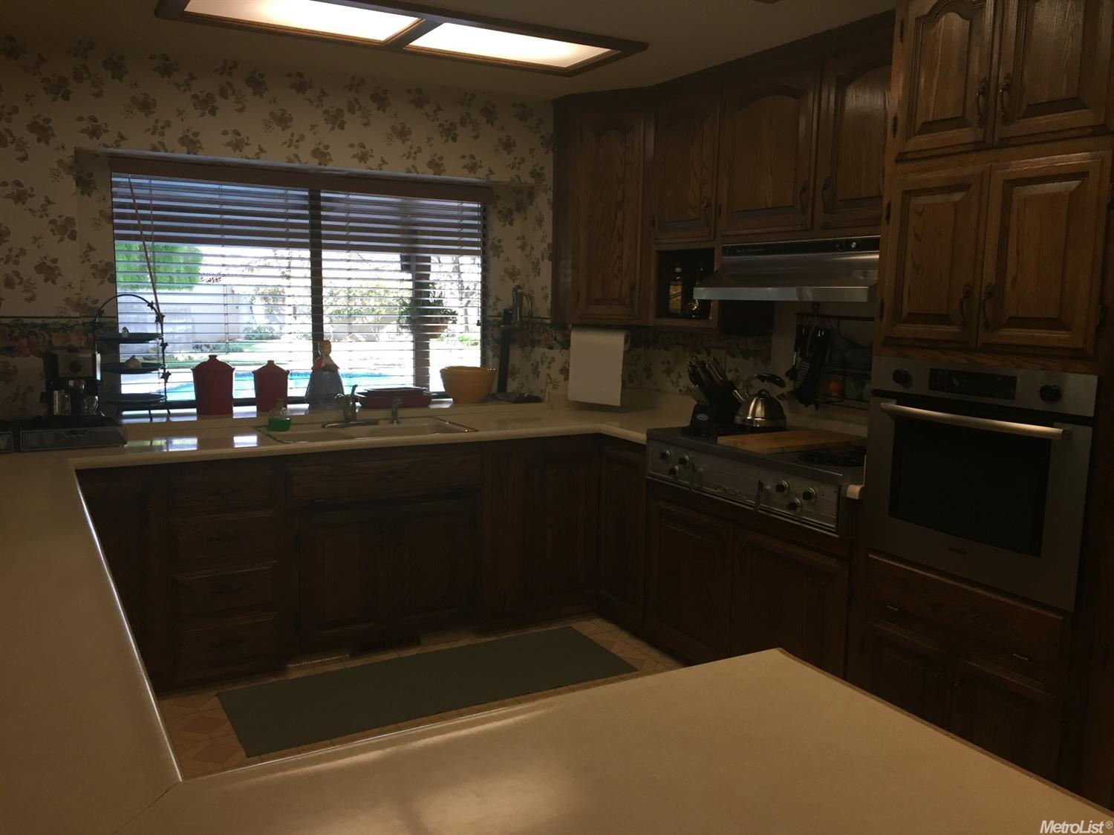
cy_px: 418
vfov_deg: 48.2
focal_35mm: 29
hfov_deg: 61.7
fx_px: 933
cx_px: 557
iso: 32
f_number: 2.2
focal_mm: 4.15
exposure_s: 1/40
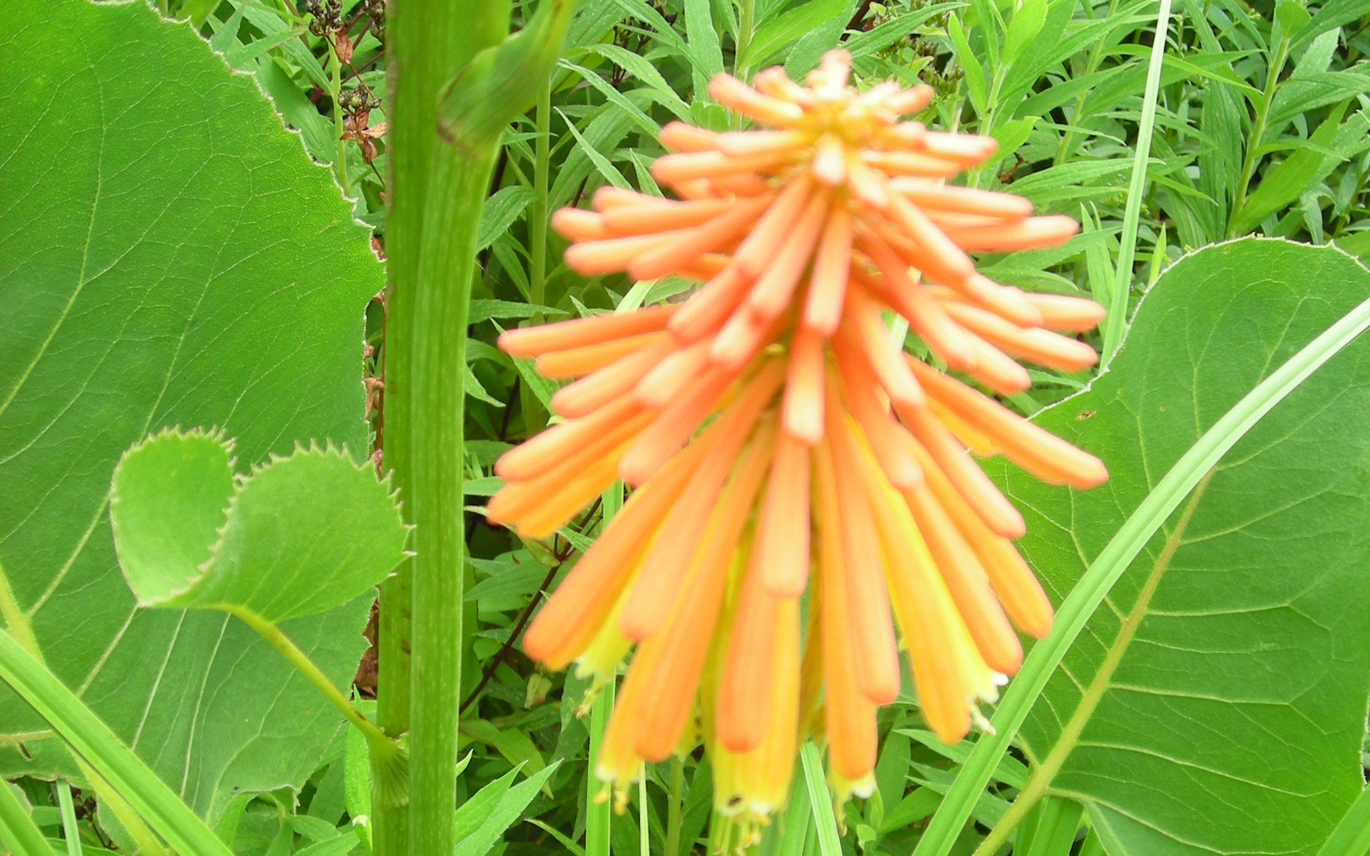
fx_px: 2016
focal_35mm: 54
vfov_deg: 23.4
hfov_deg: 37.5
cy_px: 757
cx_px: 687
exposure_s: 1/132
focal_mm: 6.3
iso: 50
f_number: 3.2
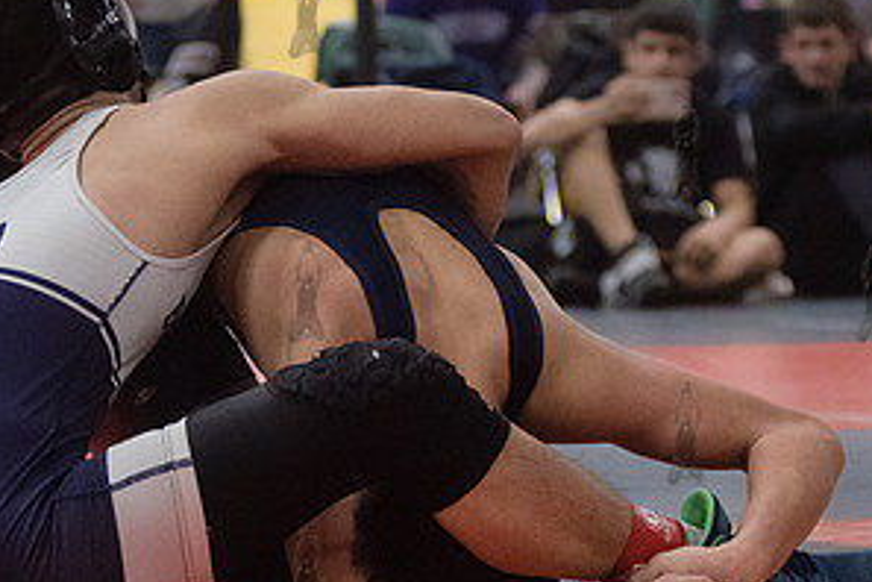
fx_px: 5135
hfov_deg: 9.7
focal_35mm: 212
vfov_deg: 6.5
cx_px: 305
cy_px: 290
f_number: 3.5
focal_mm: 80
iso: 8000
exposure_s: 1/500
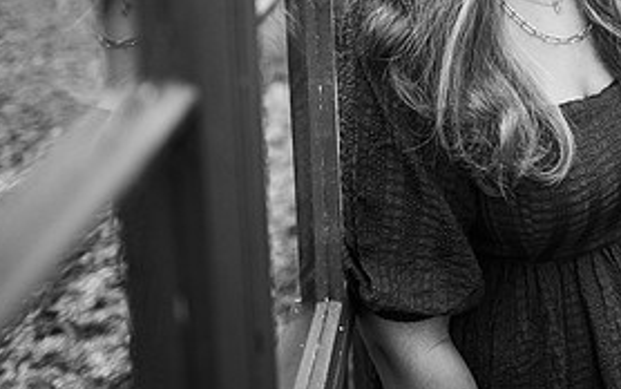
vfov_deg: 23.8
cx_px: 561
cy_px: -37
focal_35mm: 51
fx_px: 863
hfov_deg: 37.0
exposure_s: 1/250
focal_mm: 24
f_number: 2.2
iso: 640
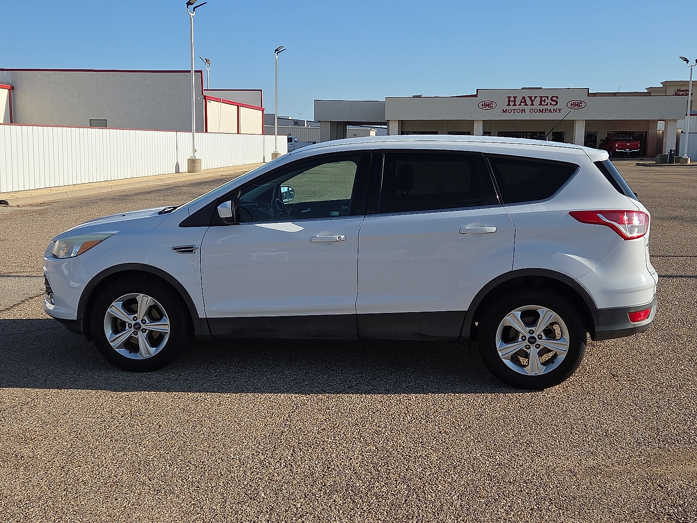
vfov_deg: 36.0
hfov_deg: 46.8
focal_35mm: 40
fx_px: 805
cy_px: 262
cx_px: 348
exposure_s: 1/10000
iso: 76
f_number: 1.8
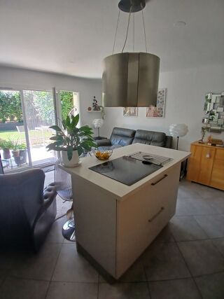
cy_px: 150
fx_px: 147
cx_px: 112
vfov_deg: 91.0
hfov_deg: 74.7
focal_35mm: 17
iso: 64
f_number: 2.2
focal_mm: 1.4
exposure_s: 1/50
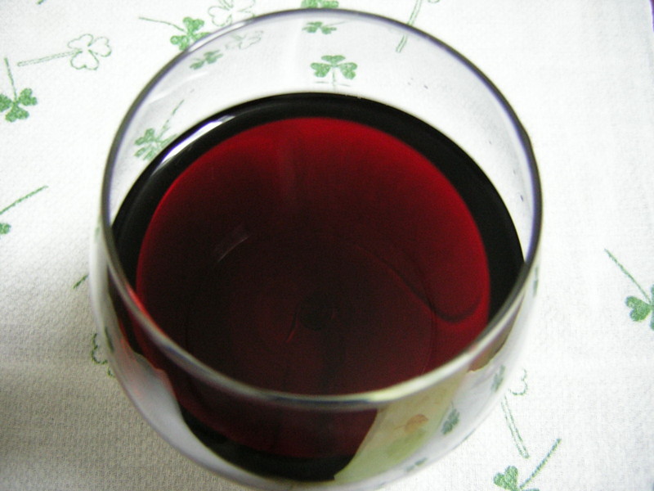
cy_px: 246
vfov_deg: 39.7
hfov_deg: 51.4
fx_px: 680
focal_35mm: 36
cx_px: 327
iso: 104
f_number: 2.6
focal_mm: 4.7
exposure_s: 1/6.4
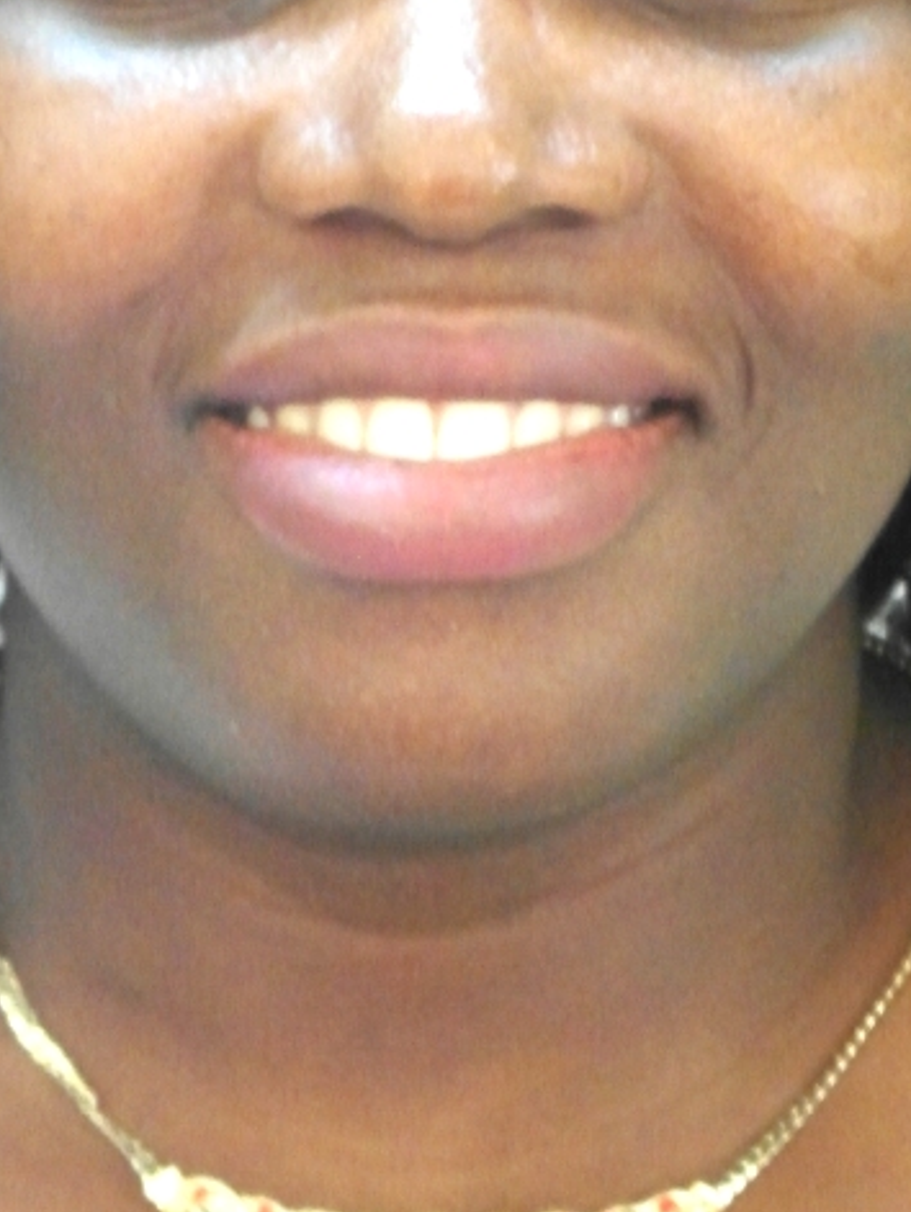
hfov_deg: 7.4
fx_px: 7079
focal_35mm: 202
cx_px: 401
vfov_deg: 9.8
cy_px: 224
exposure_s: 1/8
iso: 800
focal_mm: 16.5
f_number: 3.9
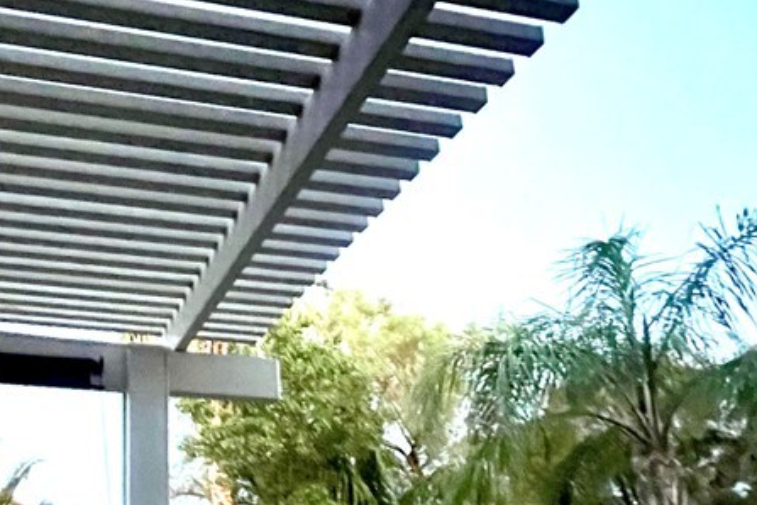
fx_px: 652
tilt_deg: +14.8
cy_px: 437
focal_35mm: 31
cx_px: 112
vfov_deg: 39.8
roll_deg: -1.3
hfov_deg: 54.4
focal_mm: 1.57
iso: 1000
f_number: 1.8
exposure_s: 1/41
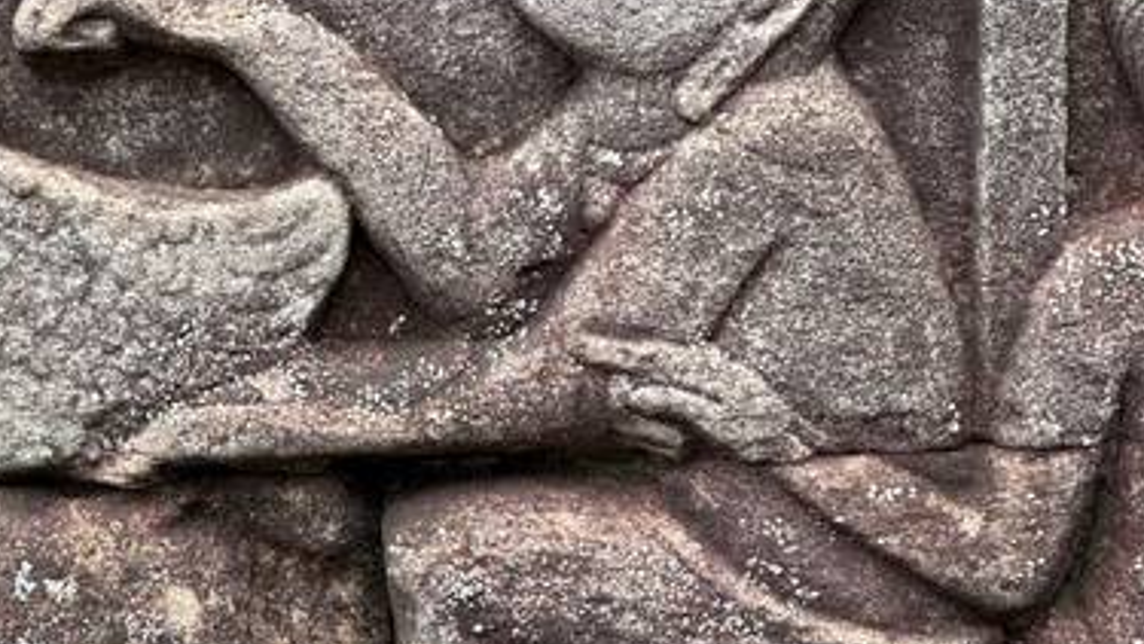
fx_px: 6765
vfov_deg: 5.4
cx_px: 519
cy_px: 153
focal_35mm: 223
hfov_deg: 9.7
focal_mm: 15.66
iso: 64
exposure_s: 1/99
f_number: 2.8
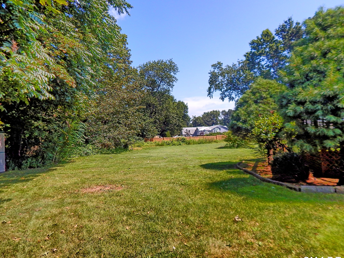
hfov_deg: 73.9
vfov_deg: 58.9
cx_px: 177
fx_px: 229
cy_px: 131
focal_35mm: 23
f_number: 3
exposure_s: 1/800
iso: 125
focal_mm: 4
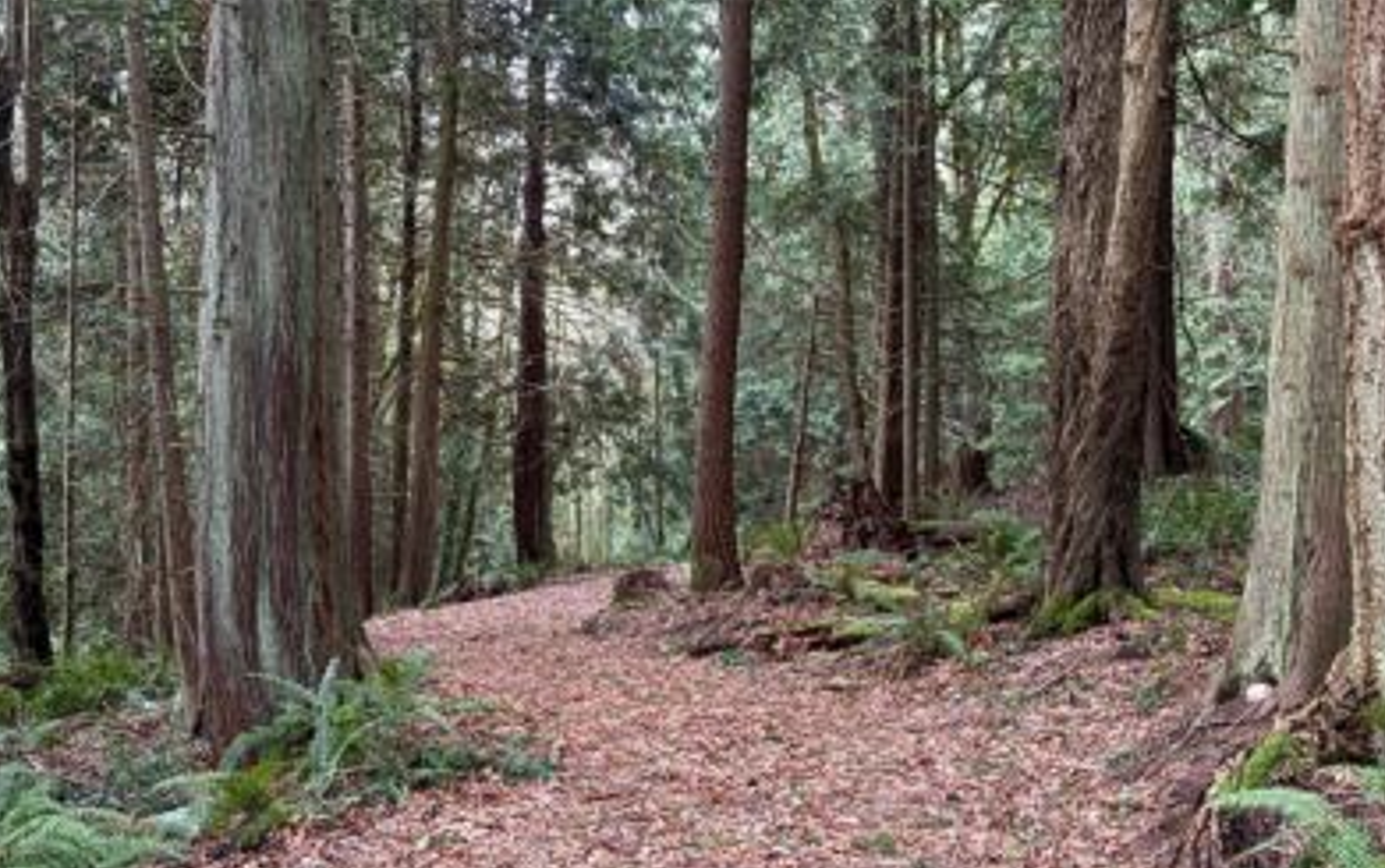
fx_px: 1964
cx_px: 694
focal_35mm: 52
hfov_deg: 38.8
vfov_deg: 24.9
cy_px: 528
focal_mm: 6.76
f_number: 1.78
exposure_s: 1/60
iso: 200
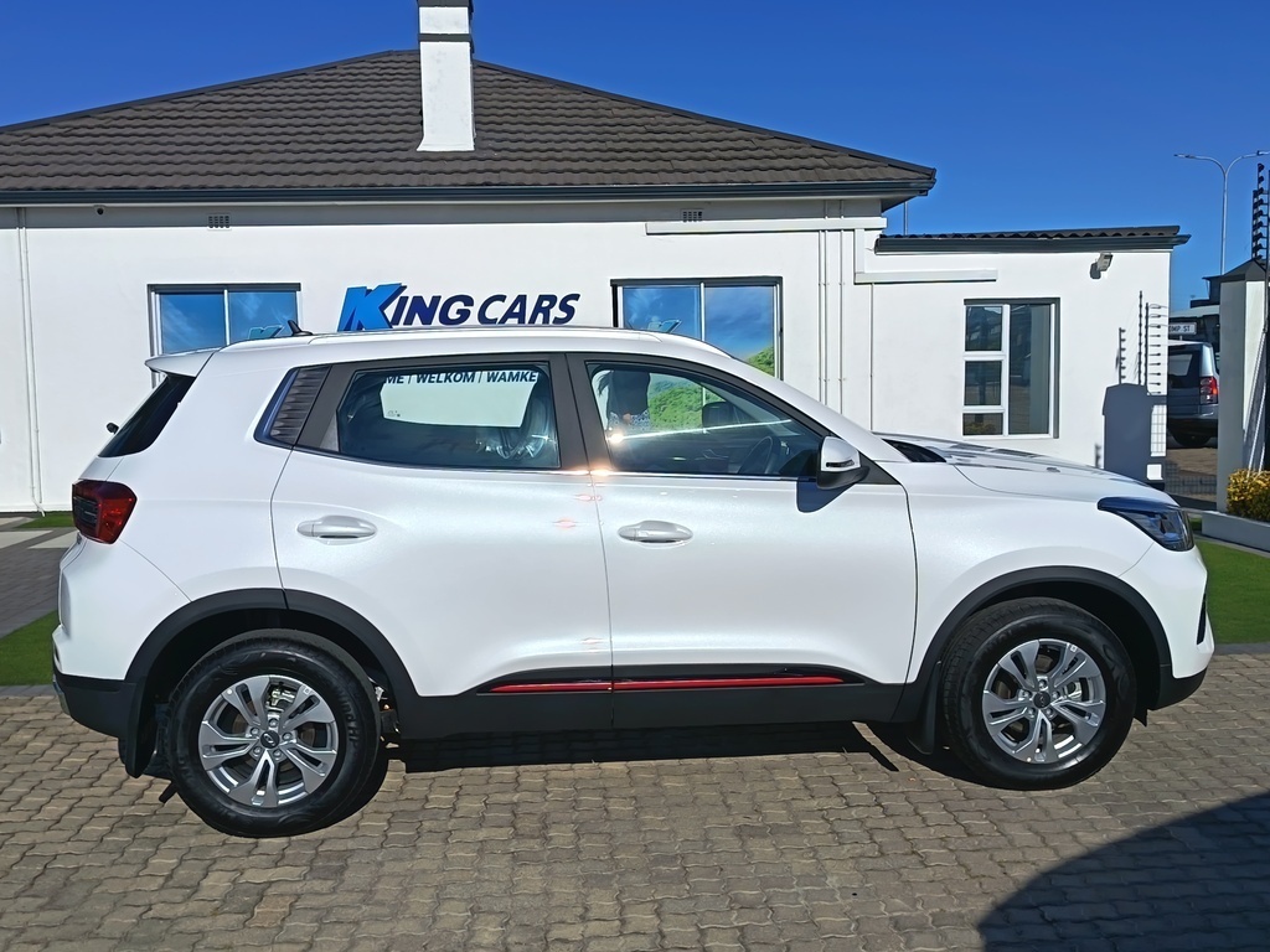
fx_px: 1247
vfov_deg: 41.8
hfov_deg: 54.0
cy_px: 476
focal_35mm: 34
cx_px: 635
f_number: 1.75
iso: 102
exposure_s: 1/2336
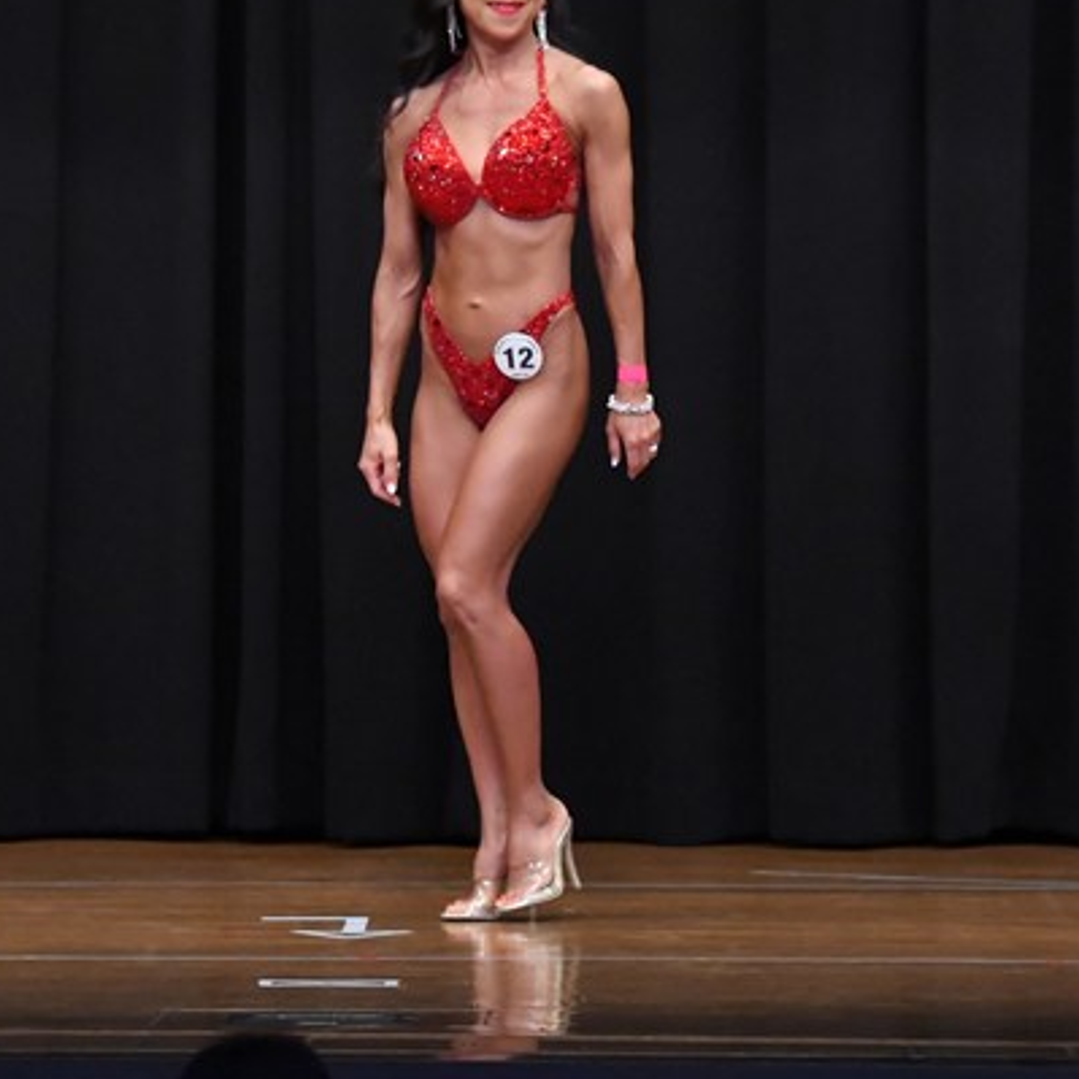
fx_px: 13083
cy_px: 446
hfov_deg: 4.7
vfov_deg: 4.7
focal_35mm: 371
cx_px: 494
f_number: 5.6
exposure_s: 1/400
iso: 6400
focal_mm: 150
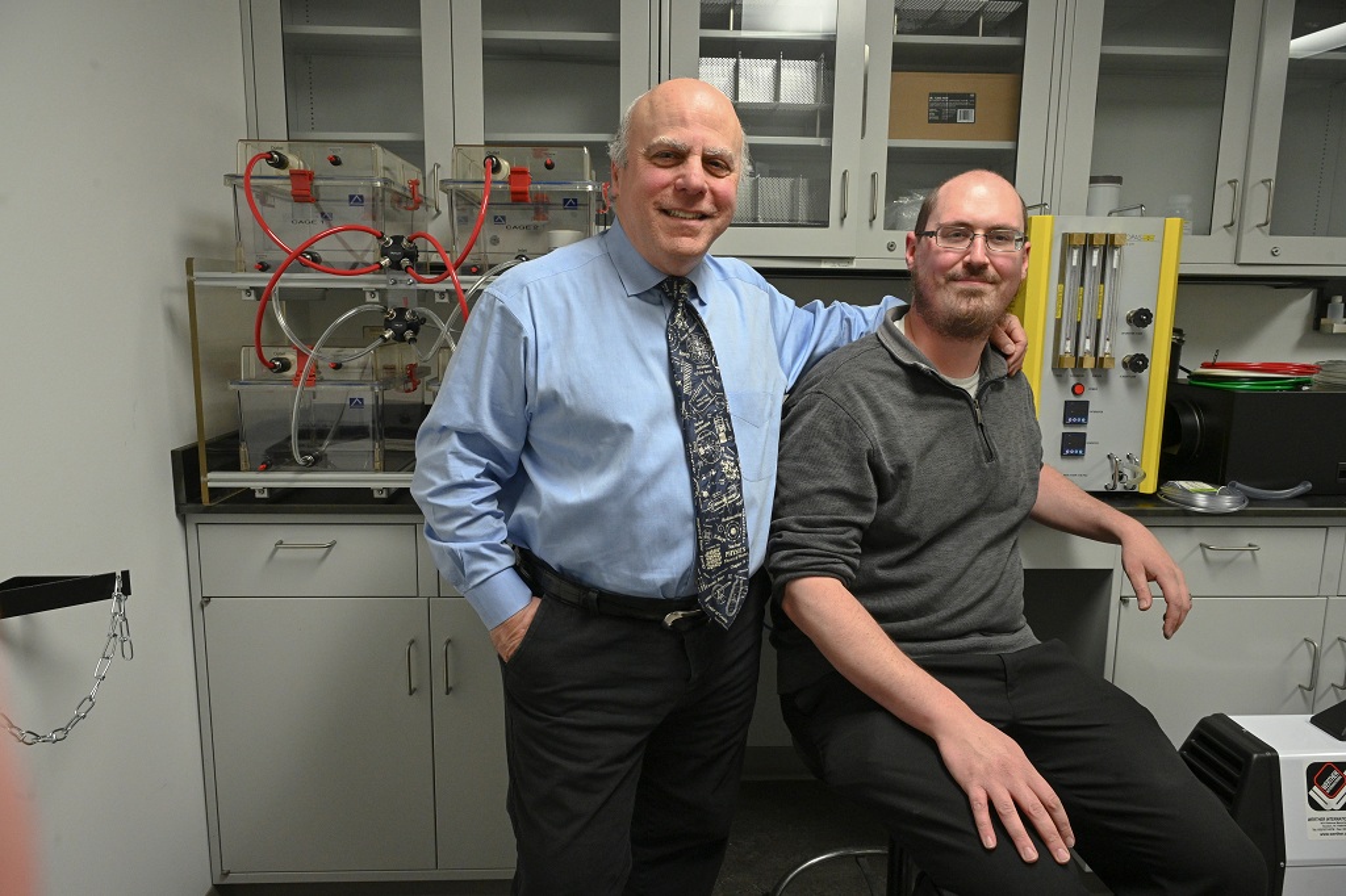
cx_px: 673
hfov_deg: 73.8
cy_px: 448
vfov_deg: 53.1
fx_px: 897
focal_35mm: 24
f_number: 10
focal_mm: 24
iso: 3200
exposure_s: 1/30
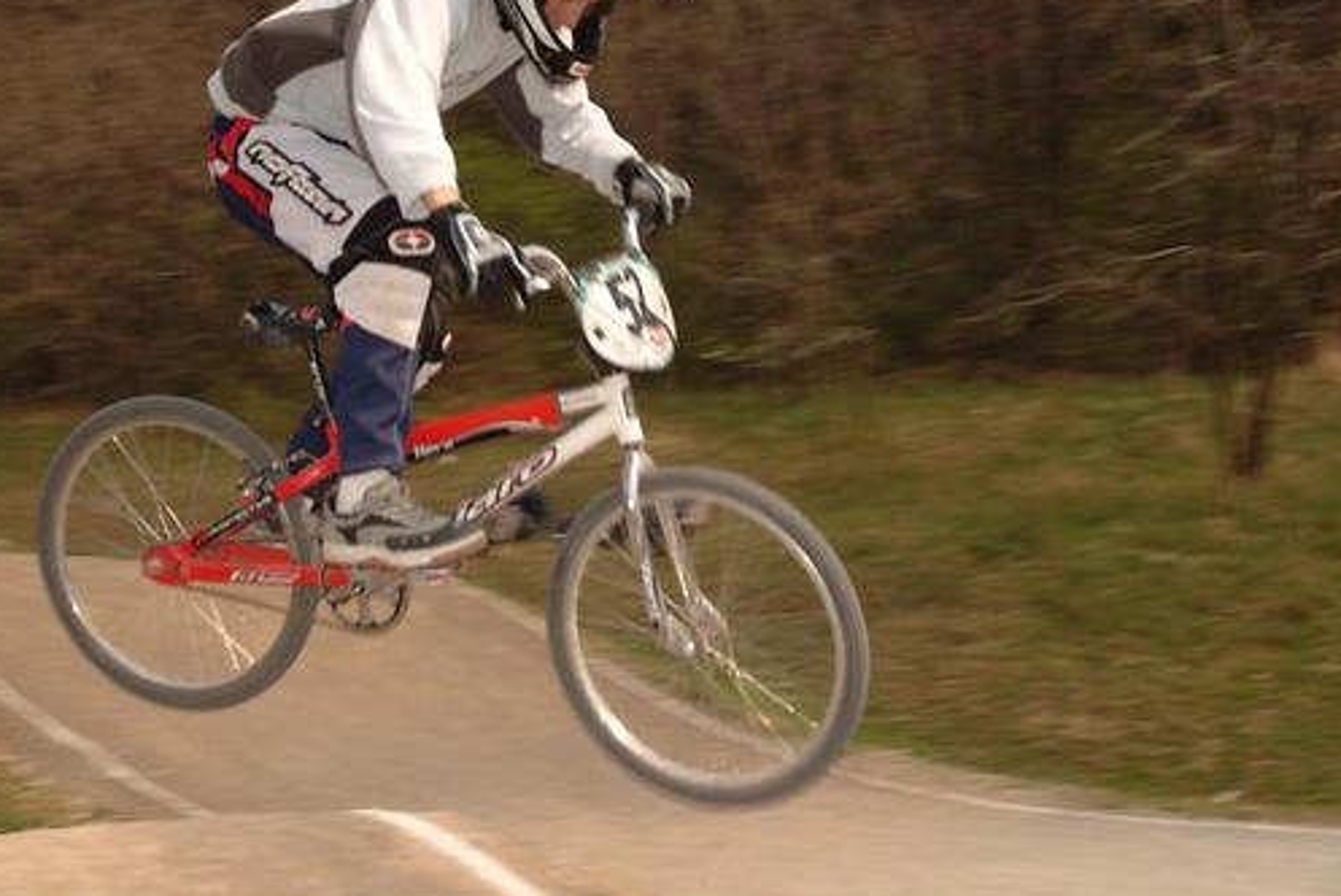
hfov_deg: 29.7
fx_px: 2521
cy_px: 386
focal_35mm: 68
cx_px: 545
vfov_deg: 20.1
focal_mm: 35
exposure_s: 1/125
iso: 100
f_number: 11
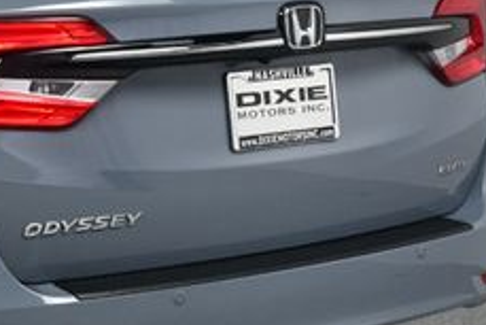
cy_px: 132
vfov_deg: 10.2
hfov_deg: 14.7
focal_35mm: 134
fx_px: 1810
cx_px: -132
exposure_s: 1/160
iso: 100
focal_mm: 32
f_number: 13
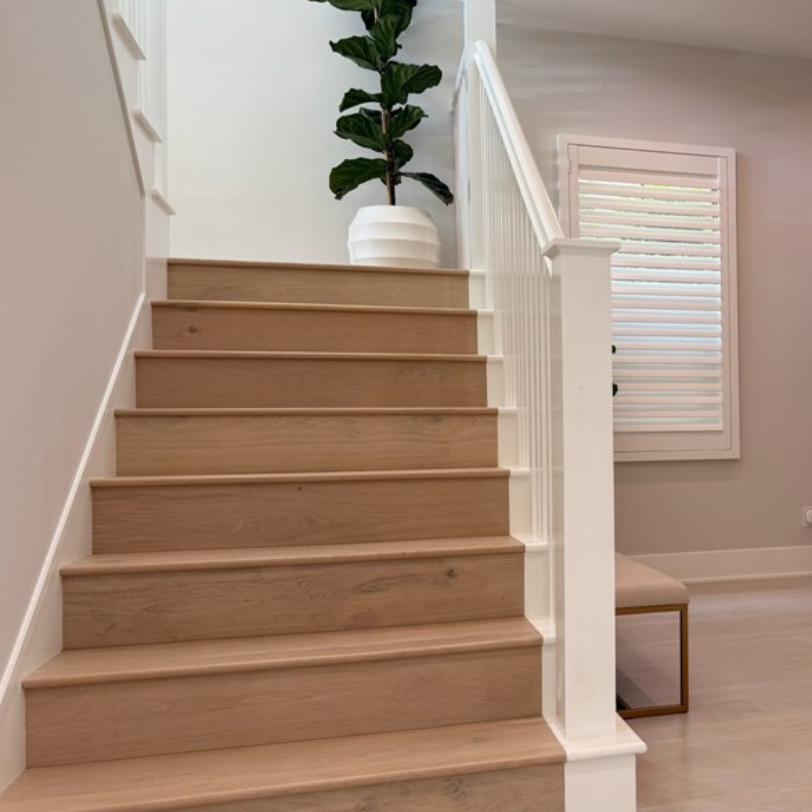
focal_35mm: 37
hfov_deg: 42.1
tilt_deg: +1.7
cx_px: 693
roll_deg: +0.3
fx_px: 982
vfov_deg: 44.9
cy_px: 404
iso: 80
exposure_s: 1/121
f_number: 1.78
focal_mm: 6.76
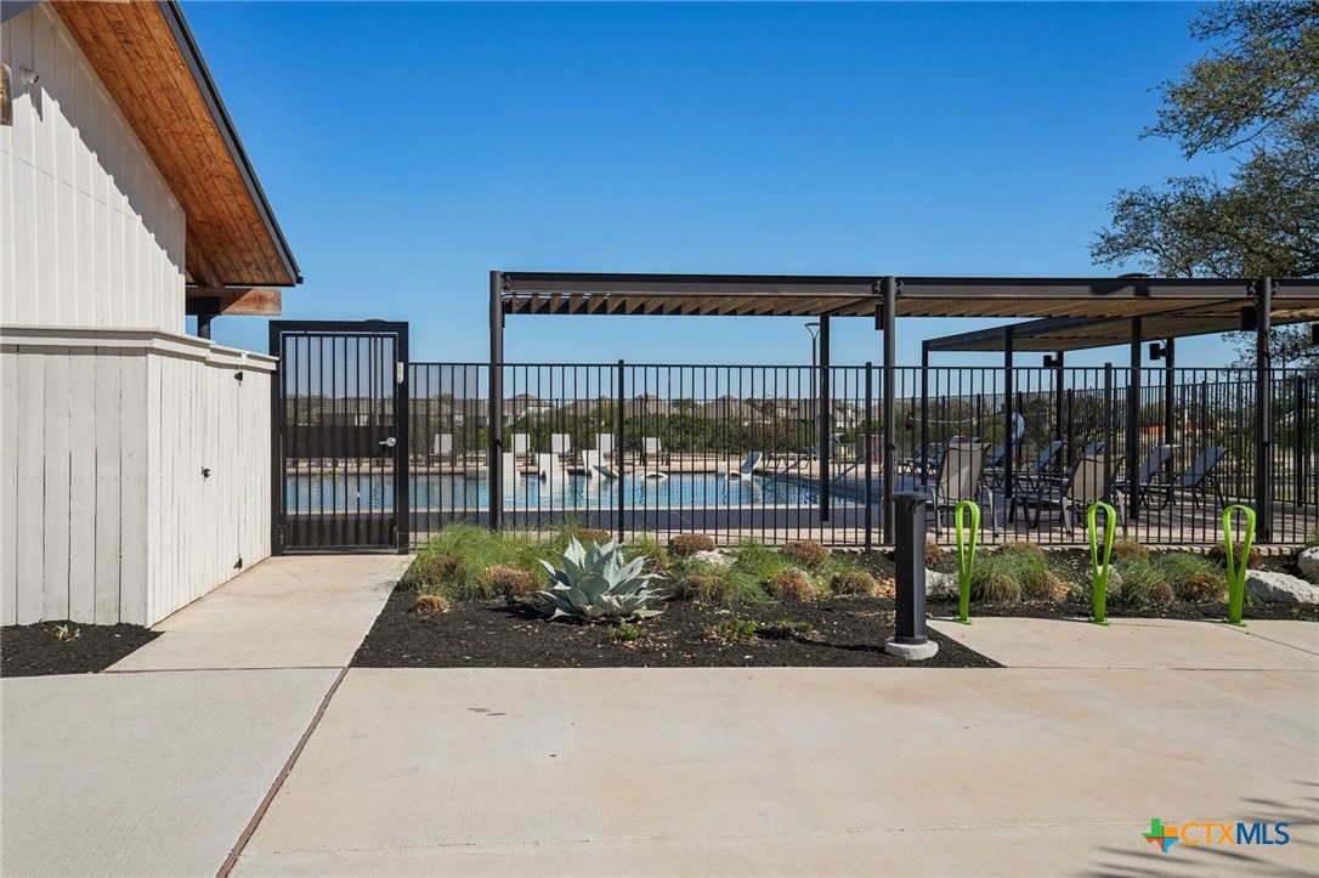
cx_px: 660
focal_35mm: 35
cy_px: 439
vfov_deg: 37.8
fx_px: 1282
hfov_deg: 54.5
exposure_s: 1/750
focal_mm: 35
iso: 200
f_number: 8
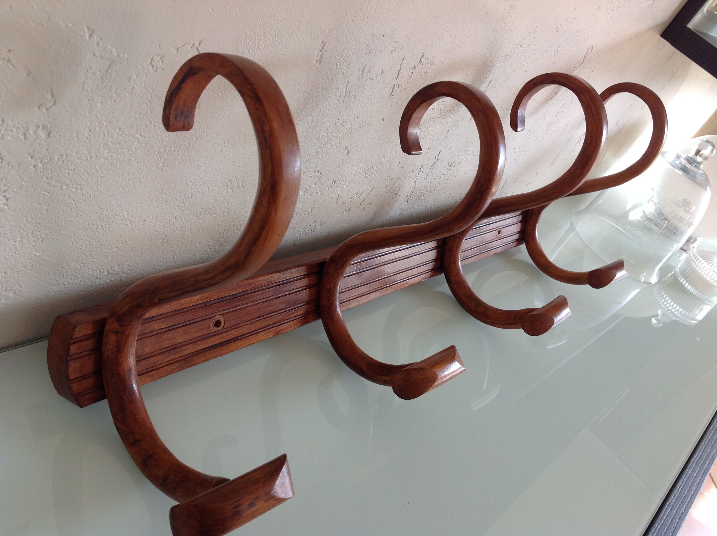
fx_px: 724
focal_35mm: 35
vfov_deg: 40.6
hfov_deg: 52.7
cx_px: 358
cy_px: 268
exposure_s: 1/40
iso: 50
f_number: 2.4
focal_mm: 4.28
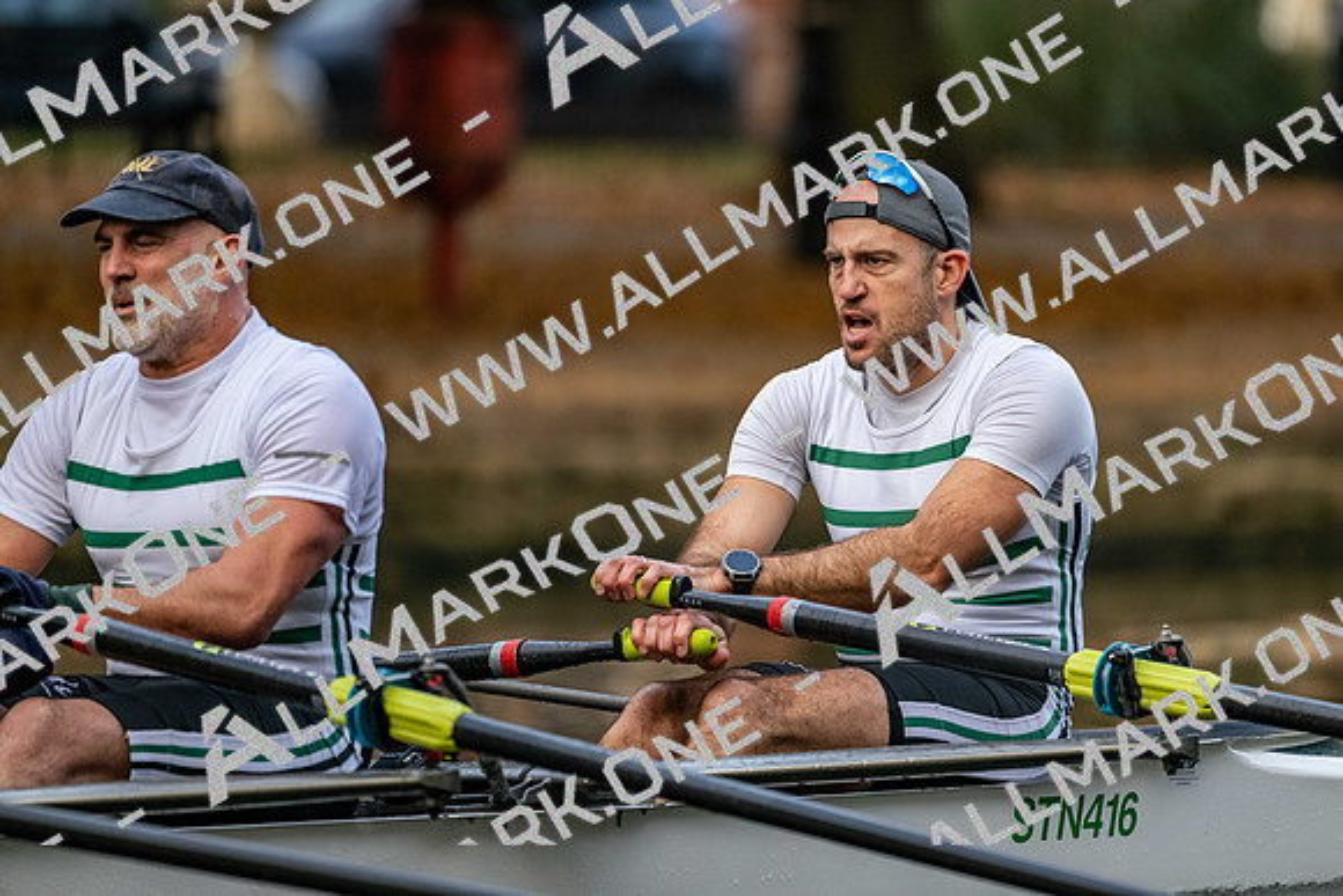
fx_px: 14925
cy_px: 448
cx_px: 672
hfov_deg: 5.2
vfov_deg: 3.4
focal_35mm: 400
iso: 2800
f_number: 4.5
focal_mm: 400
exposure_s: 1/2500
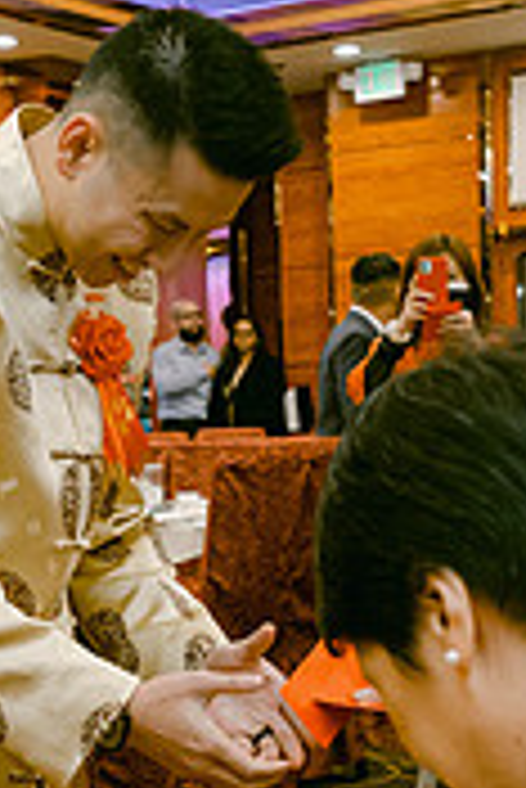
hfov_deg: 16.6
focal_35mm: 82
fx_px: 1793
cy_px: 636
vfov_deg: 24.3
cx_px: 103
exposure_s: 1/125
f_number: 2.8
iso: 1000
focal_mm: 16
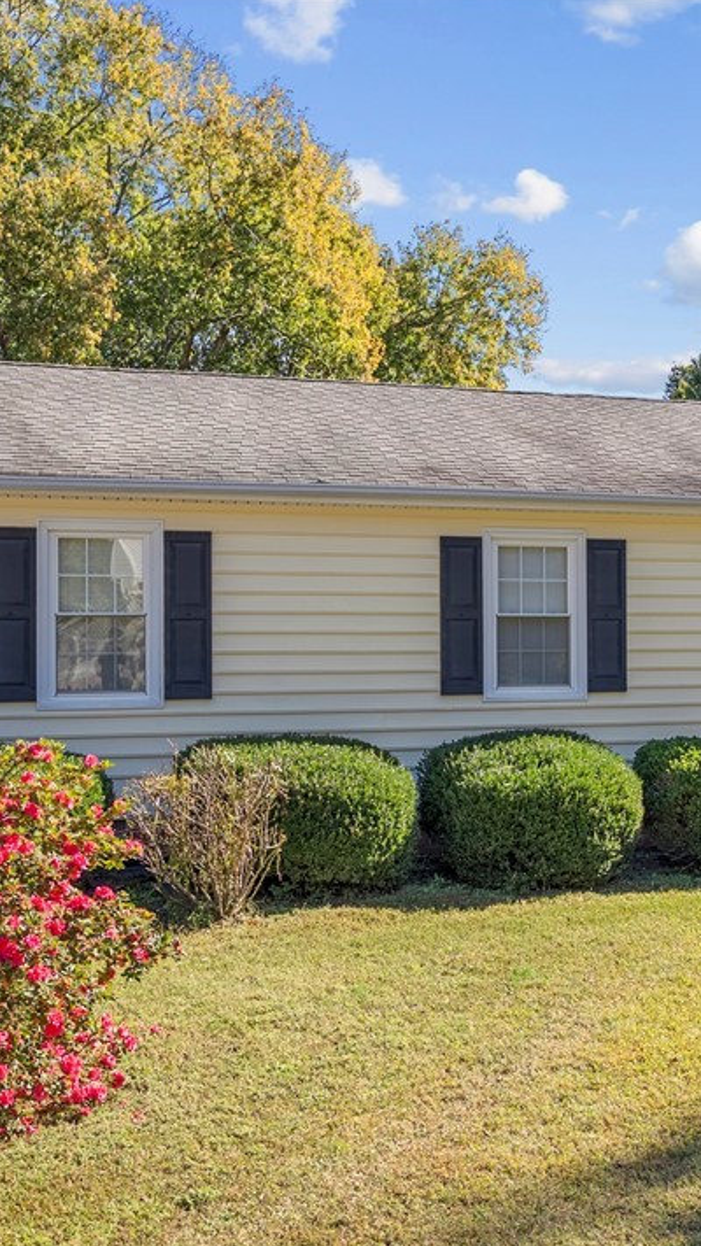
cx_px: 544
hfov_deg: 29.1
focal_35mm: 40
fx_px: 1322
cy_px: 629
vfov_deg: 50.5
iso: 100
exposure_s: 1/100
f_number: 4
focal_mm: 25
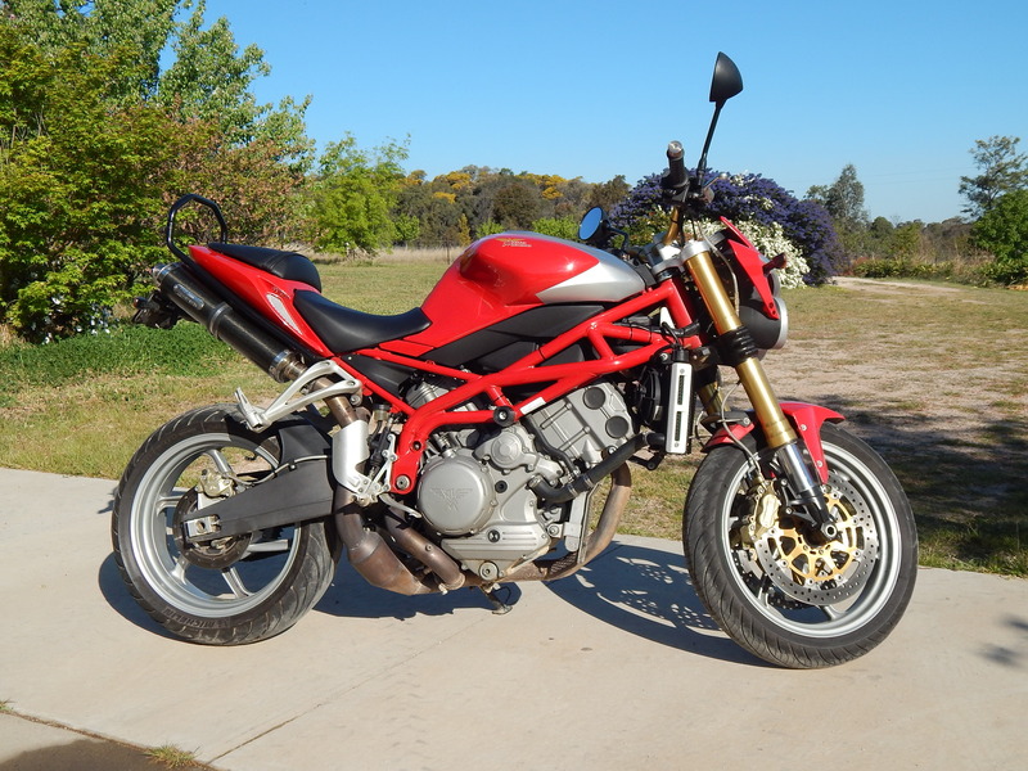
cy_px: 386
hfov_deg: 49.0
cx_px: 514
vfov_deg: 37.7
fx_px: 1128
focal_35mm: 38
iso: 125
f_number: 6.9
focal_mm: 6.8
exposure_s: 1/400
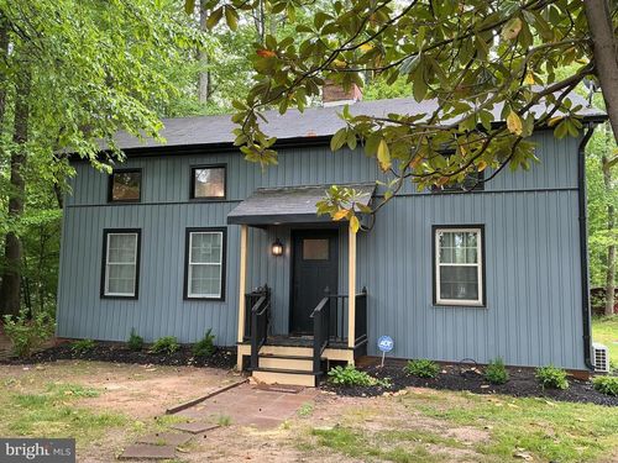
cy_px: 232
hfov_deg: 61.7
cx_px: 309
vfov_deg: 48.2
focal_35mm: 29
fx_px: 518
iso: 32
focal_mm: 3
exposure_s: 1/100
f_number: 1.8
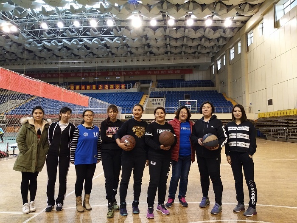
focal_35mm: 26
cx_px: 148
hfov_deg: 67.3
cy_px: 112
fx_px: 223
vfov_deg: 53.1
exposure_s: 1/33.3
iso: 200
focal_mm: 3.88
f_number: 2
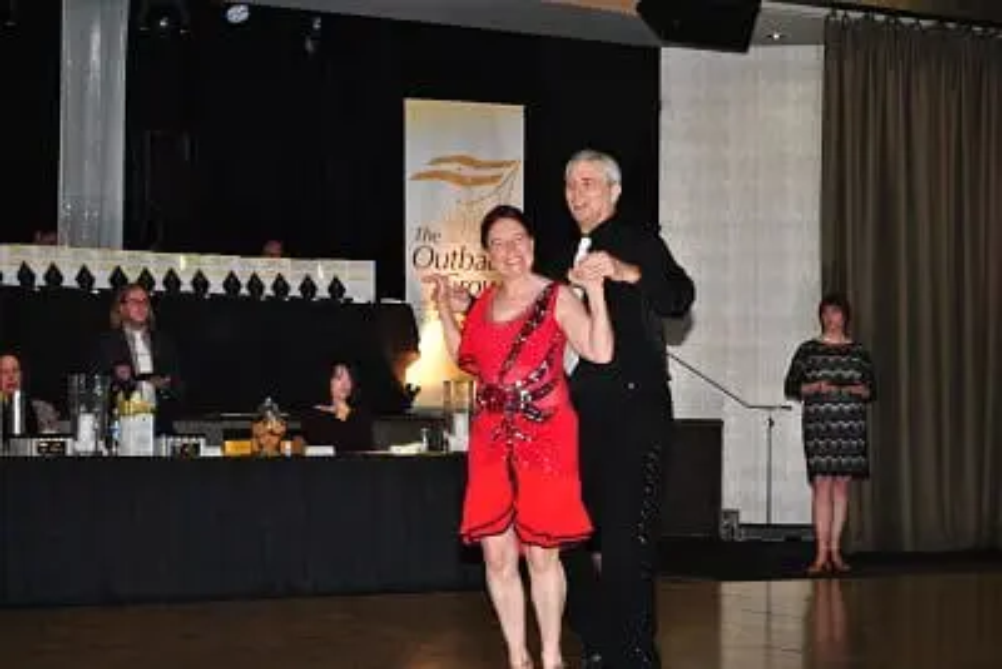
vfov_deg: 16.6
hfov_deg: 24.6
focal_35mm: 82
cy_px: 334
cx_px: 501
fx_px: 2297
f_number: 5.6
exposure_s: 1/60
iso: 400
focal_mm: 55
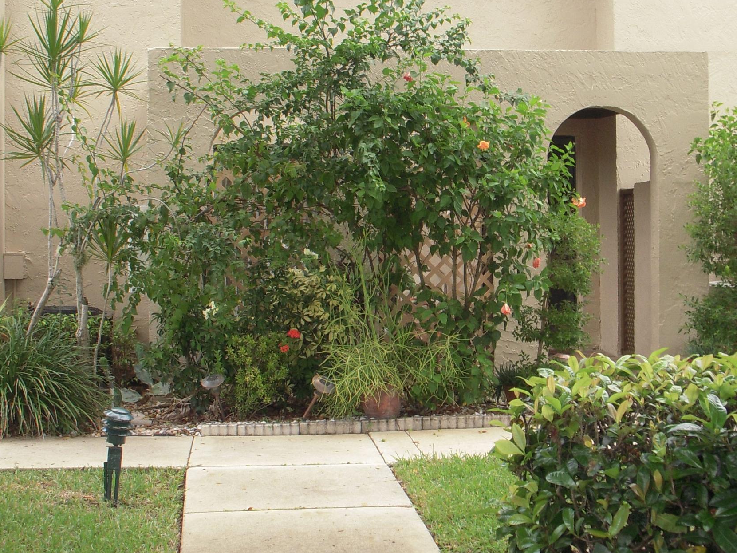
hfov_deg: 31.6
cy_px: 233
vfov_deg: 24.0
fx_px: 1299
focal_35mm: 61
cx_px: 434
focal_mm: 6.3
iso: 100
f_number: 3.3
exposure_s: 1/125
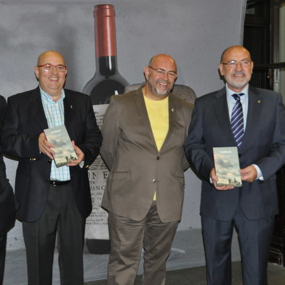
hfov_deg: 34.4
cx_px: 101
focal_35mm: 49
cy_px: 140
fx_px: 456
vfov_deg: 34.7
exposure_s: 1/60
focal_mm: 24
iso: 800
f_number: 3.8
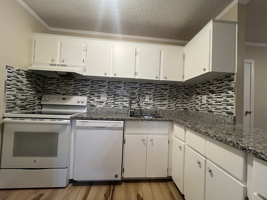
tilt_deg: +0.8
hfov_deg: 106.2
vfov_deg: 89.9
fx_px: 100
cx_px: 134
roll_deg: -2.0
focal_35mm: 13
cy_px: 100
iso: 160
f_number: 1.8
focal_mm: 1.57
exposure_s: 1/60
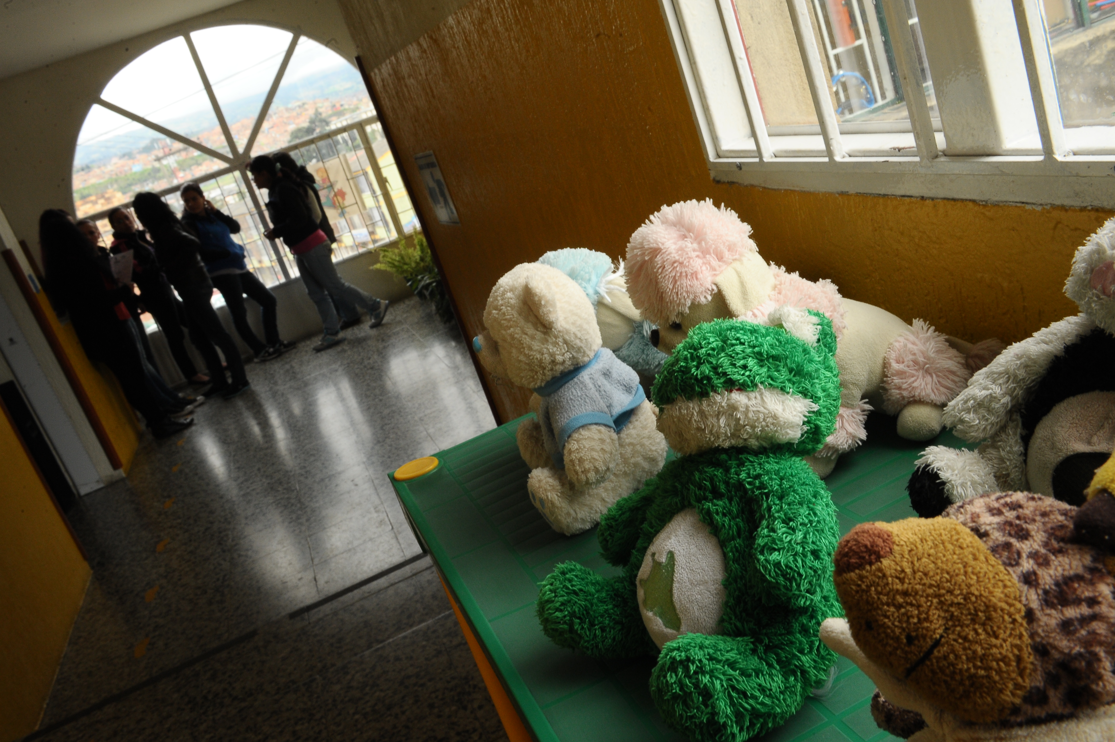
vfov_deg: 37.8
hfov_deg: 54.5
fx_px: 1083
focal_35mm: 35
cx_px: 558
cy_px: 371
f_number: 22
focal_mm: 35
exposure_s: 1/50
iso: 1250
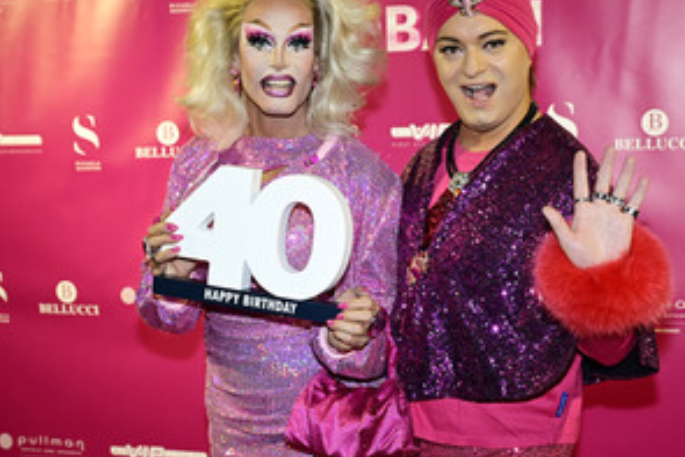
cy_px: 241
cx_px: 375
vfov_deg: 23.4
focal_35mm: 58
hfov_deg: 34.4
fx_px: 1104
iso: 800
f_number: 4.5
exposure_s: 1/160
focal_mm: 38
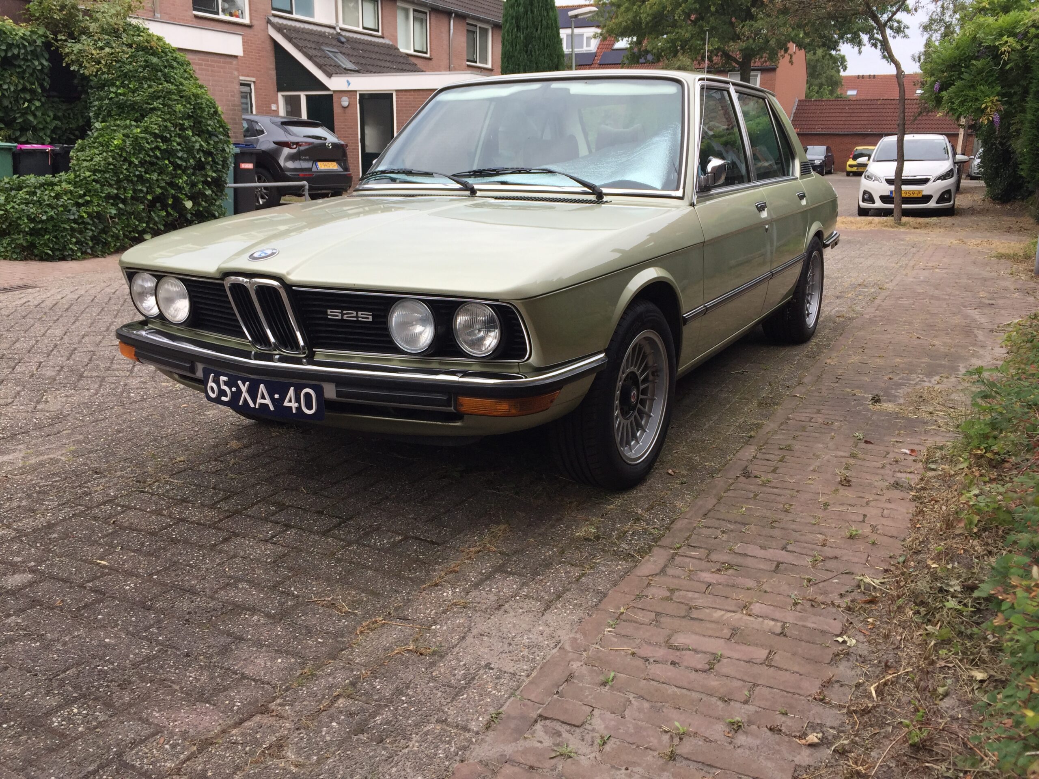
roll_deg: -2.1
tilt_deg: -14.8
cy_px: 390
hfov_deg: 61.7
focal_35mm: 29
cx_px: 520
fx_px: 870
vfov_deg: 48.2
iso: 32
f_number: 2.2
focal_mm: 4.15
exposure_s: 1/670
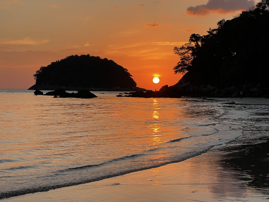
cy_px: 101
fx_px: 598
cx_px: 134
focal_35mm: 77
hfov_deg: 25.3
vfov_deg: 19.1
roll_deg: -0.4
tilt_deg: -0.6
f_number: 2.8
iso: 32
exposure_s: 1/279
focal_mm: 9
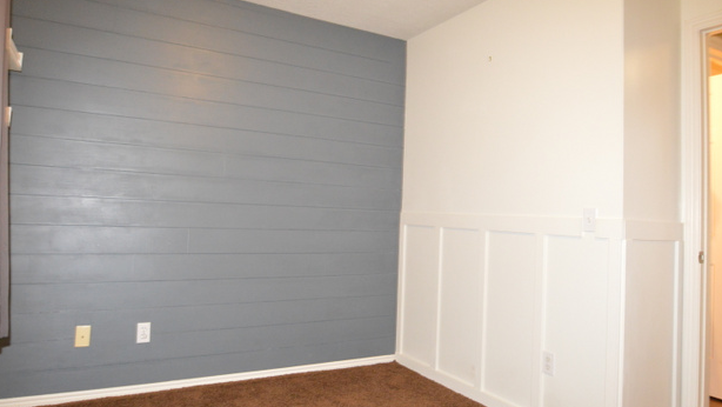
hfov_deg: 75.0
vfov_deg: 46.8
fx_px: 470
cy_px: 195
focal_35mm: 25
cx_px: 352
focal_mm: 15
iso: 2800
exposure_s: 1/60
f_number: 4
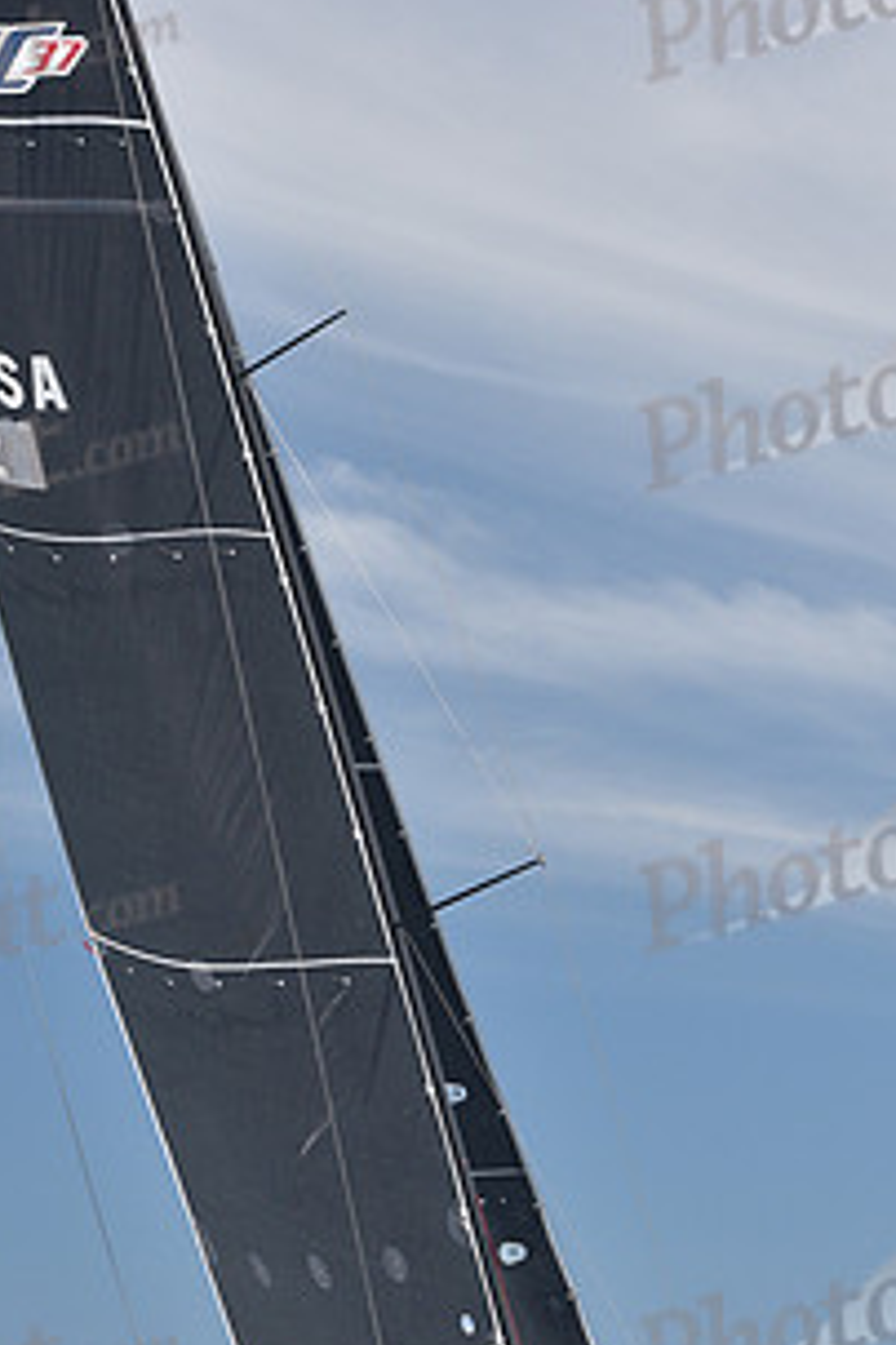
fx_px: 5002
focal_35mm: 134
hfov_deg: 10.2
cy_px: 670
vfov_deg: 15.3
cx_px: 410
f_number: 5.6
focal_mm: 70
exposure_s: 1/800
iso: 320
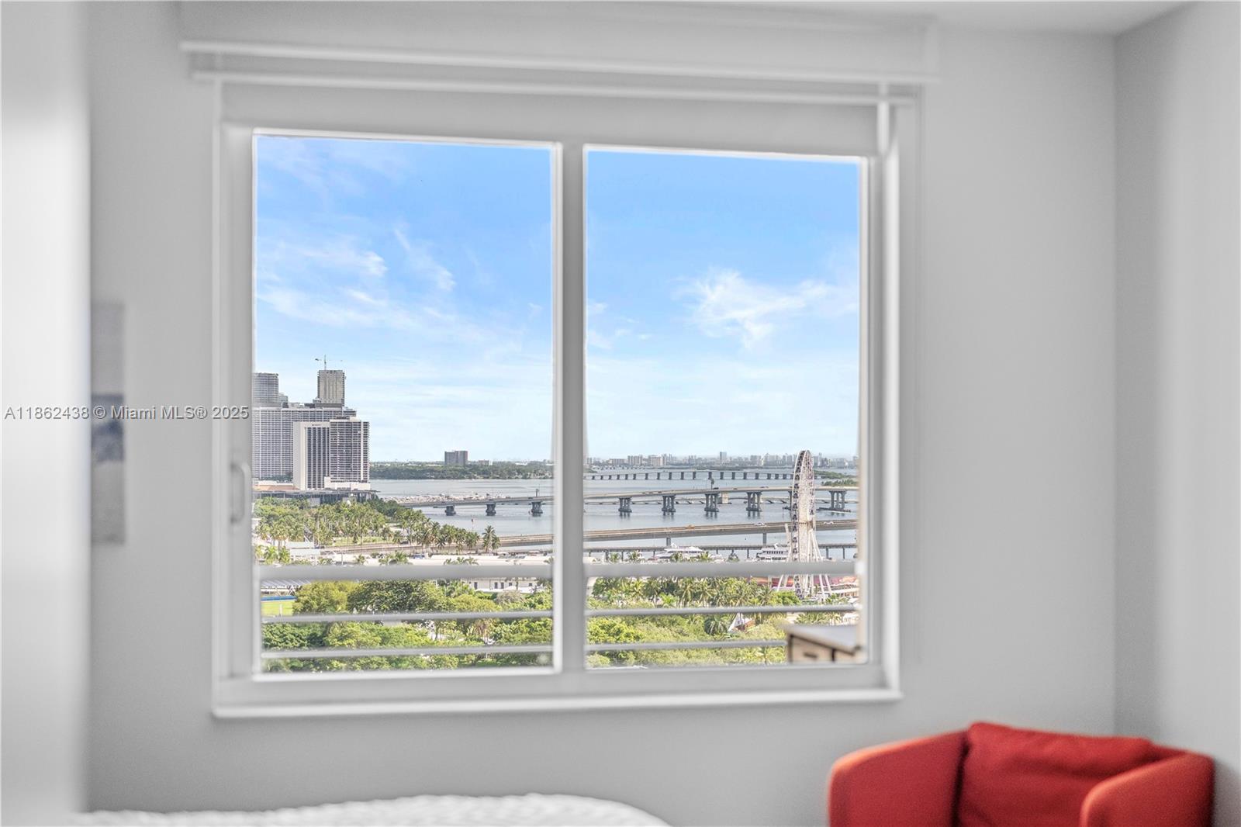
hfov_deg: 39.6
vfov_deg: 27.0
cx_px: 620
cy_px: 414
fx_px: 1723
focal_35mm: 50
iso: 500
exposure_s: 1/3200
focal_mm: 50
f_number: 2.5
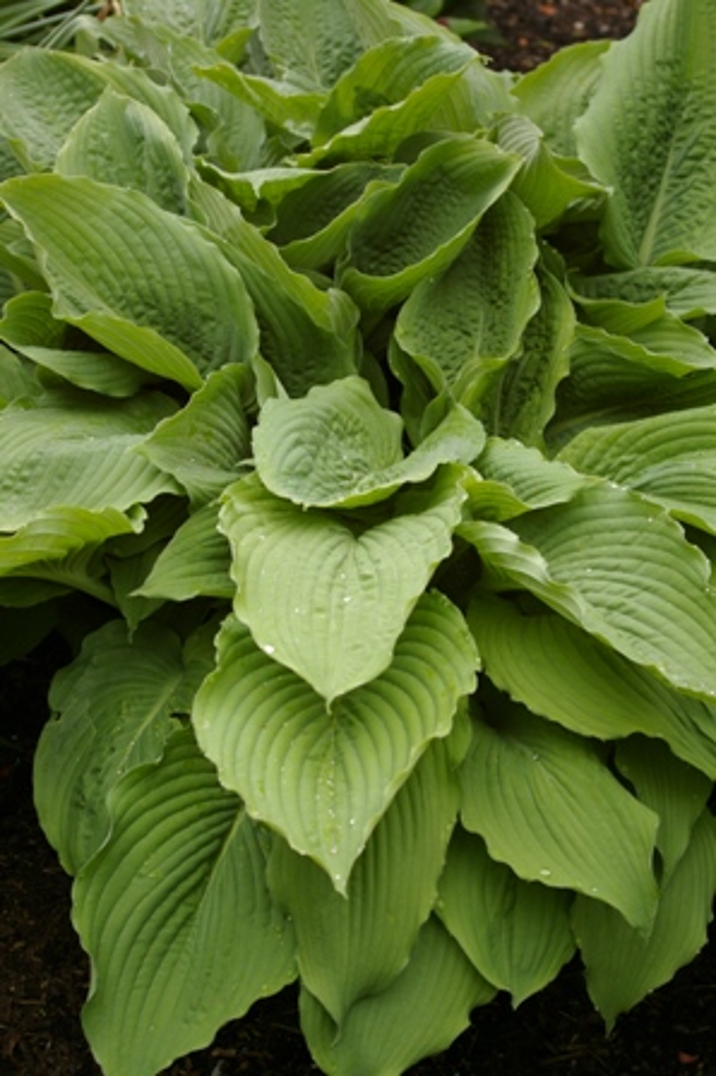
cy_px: 538
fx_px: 1927
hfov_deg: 21.0
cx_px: 358
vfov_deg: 31.2
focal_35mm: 64
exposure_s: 1/60
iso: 200
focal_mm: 43
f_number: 4.5
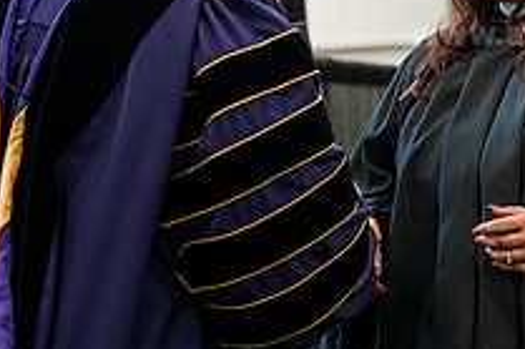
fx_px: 3483
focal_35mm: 239
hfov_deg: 8.6
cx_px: 296
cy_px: 87
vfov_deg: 5.7
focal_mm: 86
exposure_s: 1/200
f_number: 4.5
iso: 4000
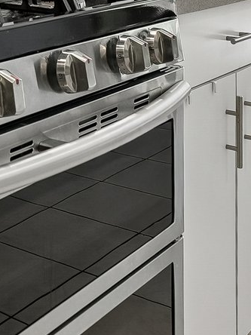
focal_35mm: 74
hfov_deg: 18.6
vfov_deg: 23.9
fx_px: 716
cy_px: -71
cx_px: -63
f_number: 7.1
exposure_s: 1/80
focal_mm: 16.7
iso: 500
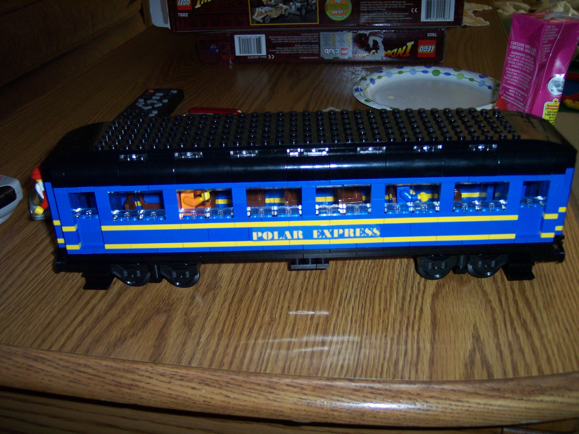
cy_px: 217
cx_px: 290
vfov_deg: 37.7
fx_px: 635
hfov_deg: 49.0
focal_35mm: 38
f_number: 2.8
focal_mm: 8
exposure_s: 1/30
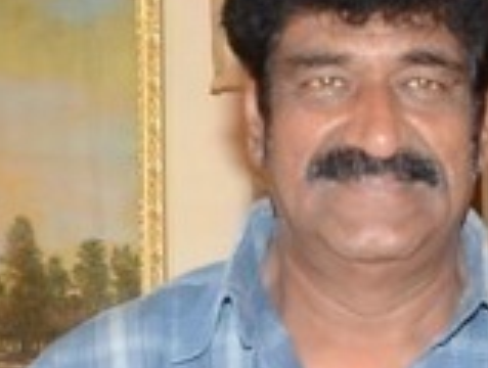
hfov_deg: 7.2
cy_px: 731
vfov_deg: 5.6
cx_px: 1123
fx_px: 3674
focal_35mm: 260
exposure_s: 1/125
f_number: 5.6
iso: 500
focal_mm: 24
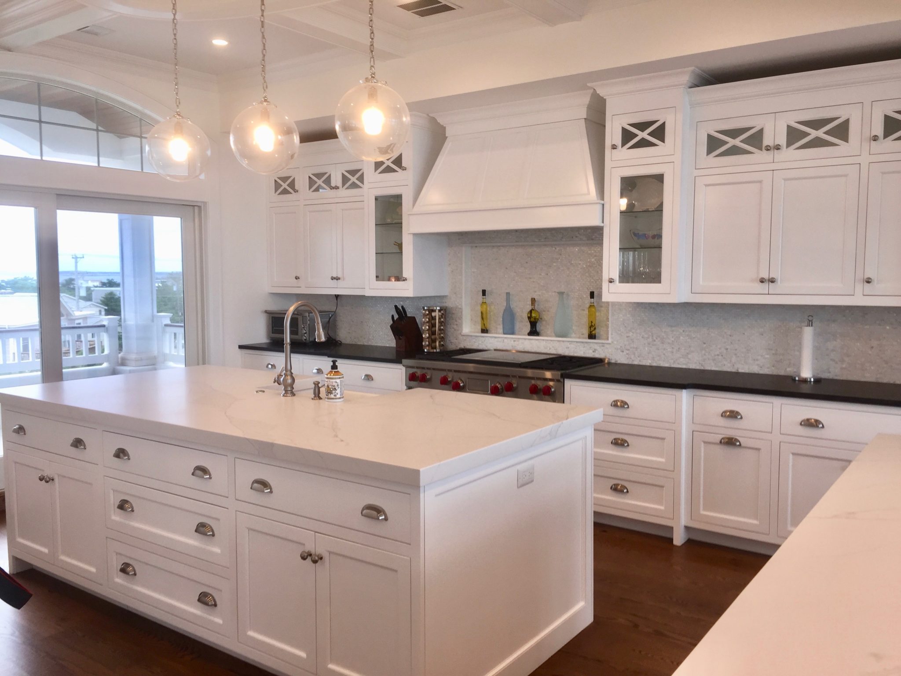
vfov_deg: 48.2
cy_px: 338
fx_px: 755
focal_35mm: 29
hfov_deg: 61.7
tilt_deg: -1.4
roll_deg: -0.6
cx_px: 450
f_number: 2.2
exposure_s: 1/43
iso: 32
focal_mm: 4.15
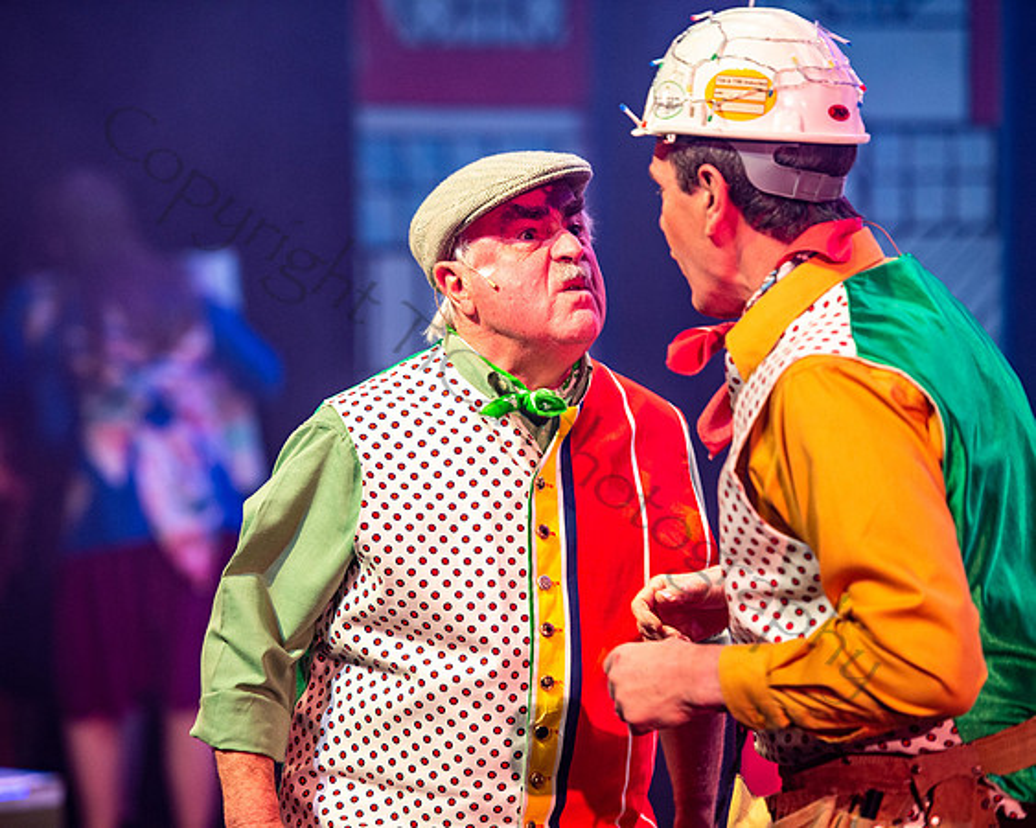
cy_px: 414
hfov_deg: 10.7
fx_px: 5528
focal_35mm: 180
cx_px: 424
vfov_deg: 8.6
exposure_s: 1/250
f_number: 2.8
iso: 1000
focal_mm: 160
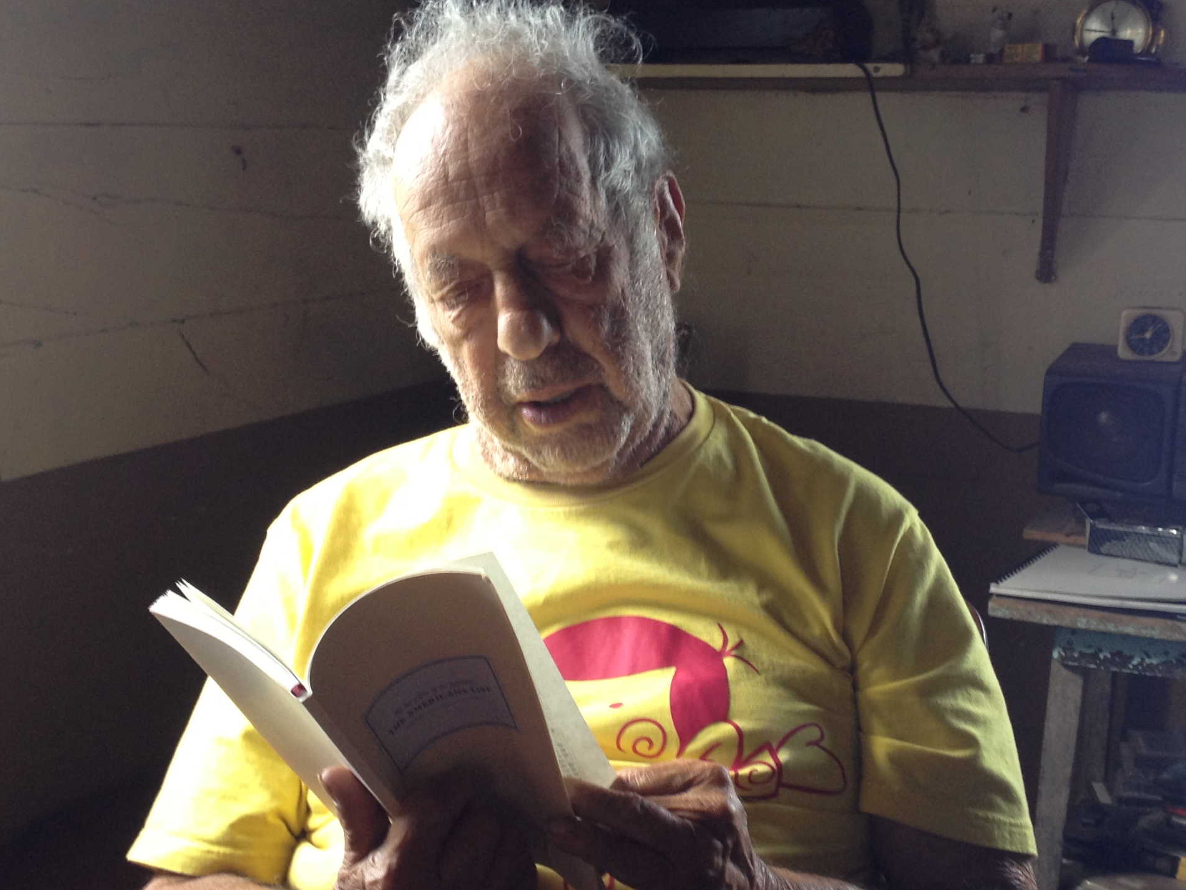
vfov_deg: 24.4
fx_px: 2056
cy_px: 510
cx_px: 667
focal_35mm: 60
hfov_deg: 32.1
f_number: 2.4
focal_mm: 4.28
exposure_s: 1/20
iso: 64
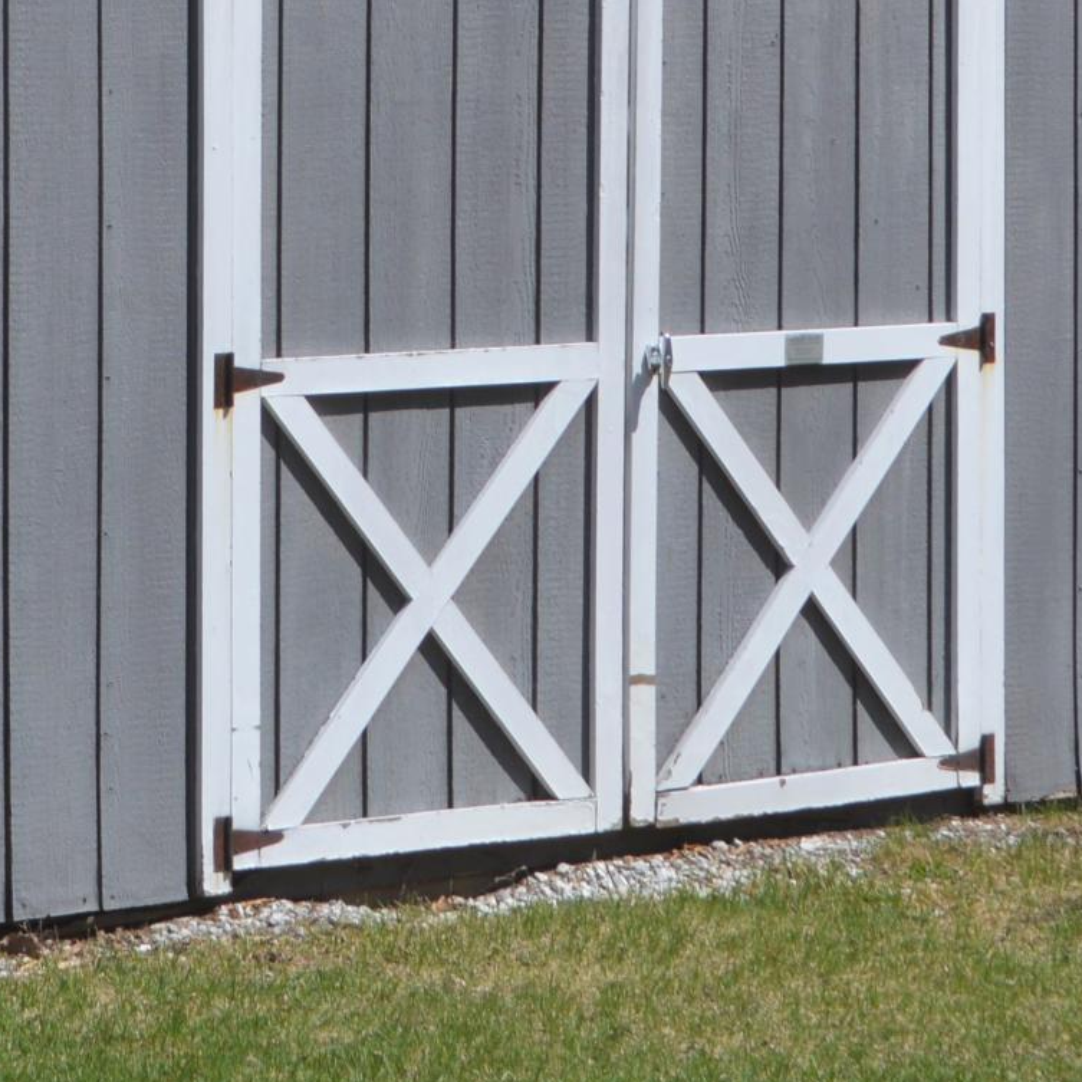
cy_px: -179
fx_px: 6284
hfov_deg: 9.8
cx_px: 299
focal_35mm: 178
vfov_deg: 9.7
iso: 100
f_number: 8
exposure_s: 1/250
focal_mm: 35
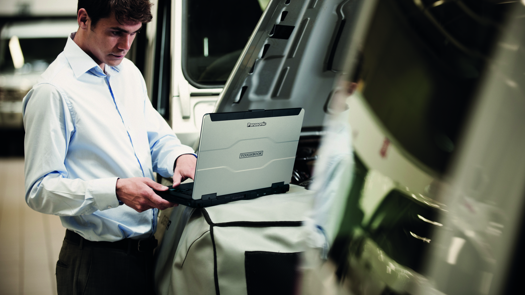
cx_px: 262
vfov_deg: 9.9
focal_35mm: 122
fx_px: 1698
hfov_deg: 17.6
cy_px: 145
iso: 250
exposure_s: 1/80
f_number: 2.8
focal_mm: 116
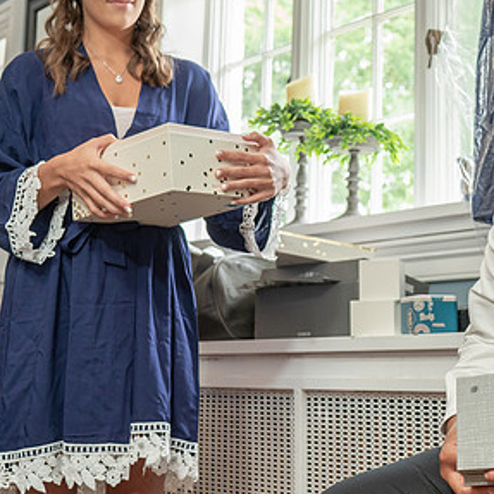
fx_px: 1049
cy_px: 222
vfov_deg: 26.5
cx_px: 392
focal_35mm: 65
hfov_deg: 26.0
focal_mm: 35
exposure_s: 1/200
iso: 800
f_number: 4
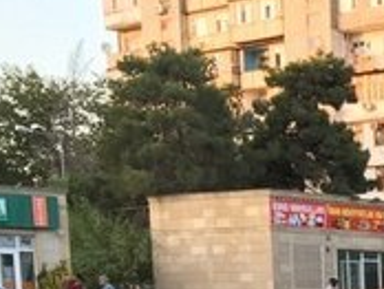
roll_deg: -0.5
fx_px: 1222
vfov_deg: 12.5
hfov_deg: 15.7
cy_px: 495
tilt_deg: -8.5
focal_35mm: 110
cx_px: 658
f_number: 2.2
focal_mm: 4.15
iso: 25
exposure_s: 1/50
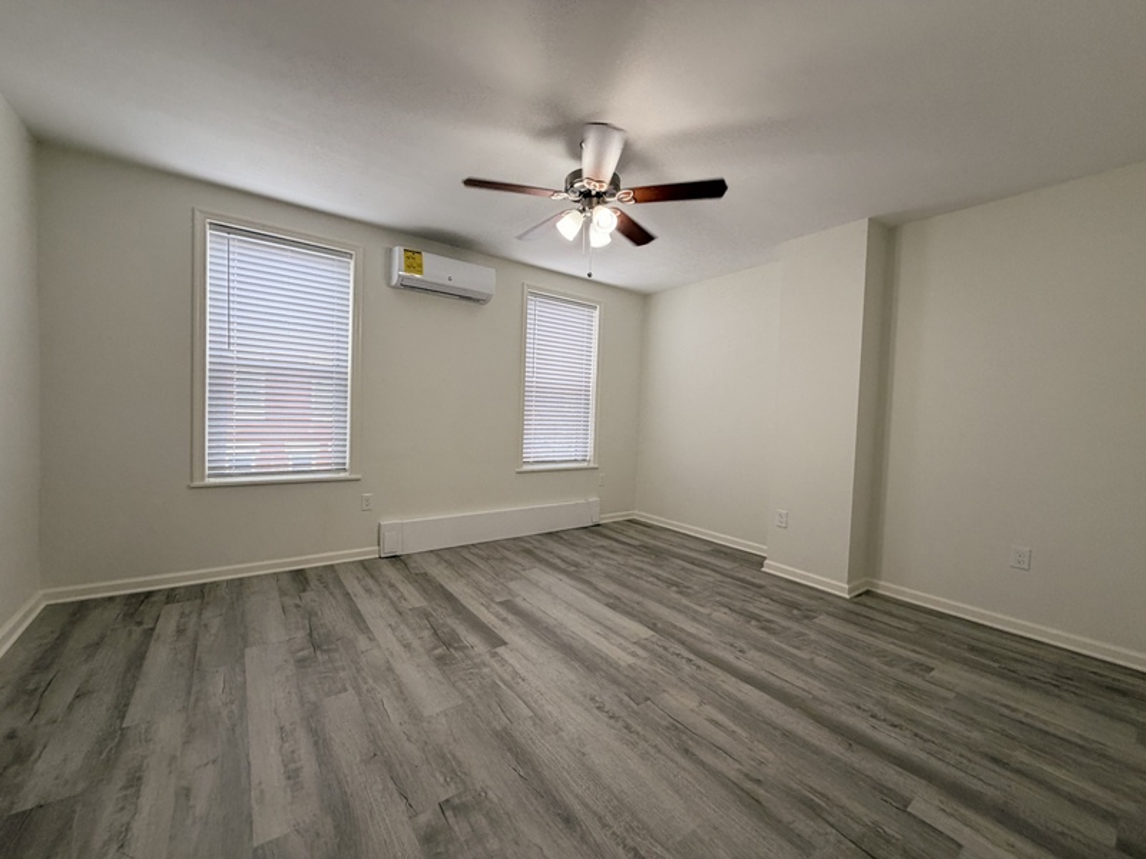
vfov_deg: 85.7
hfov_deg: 102.1
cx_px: 573
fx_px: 463
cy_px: 430
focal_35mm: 14
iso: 200
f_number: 2.2
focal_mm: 2.22
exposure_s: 1/120
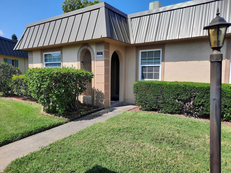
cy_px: 86
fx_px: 167
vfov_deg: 54.9
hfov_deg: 69.4
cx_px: 116
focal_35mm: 25
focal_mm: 4.6
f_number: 2
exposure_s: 1/899
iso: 32
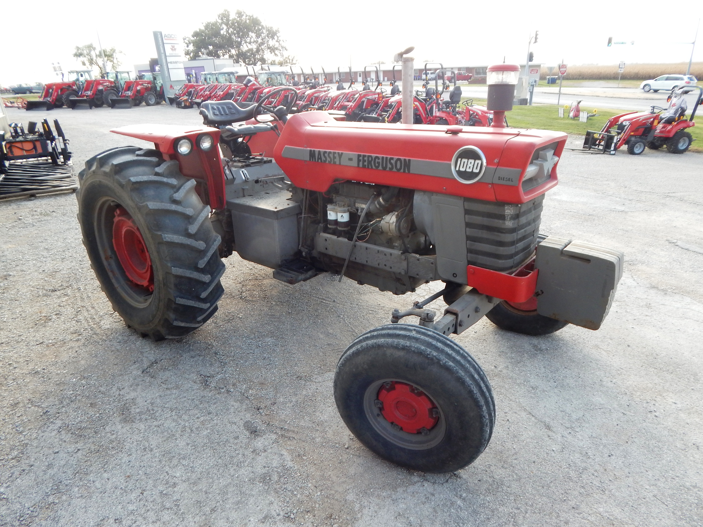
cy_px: 264
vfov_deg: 61.1
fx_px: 447
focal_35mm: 22
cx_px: 352
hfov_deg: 76.4
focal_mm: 4
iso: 125
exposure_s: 1/250
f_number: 3
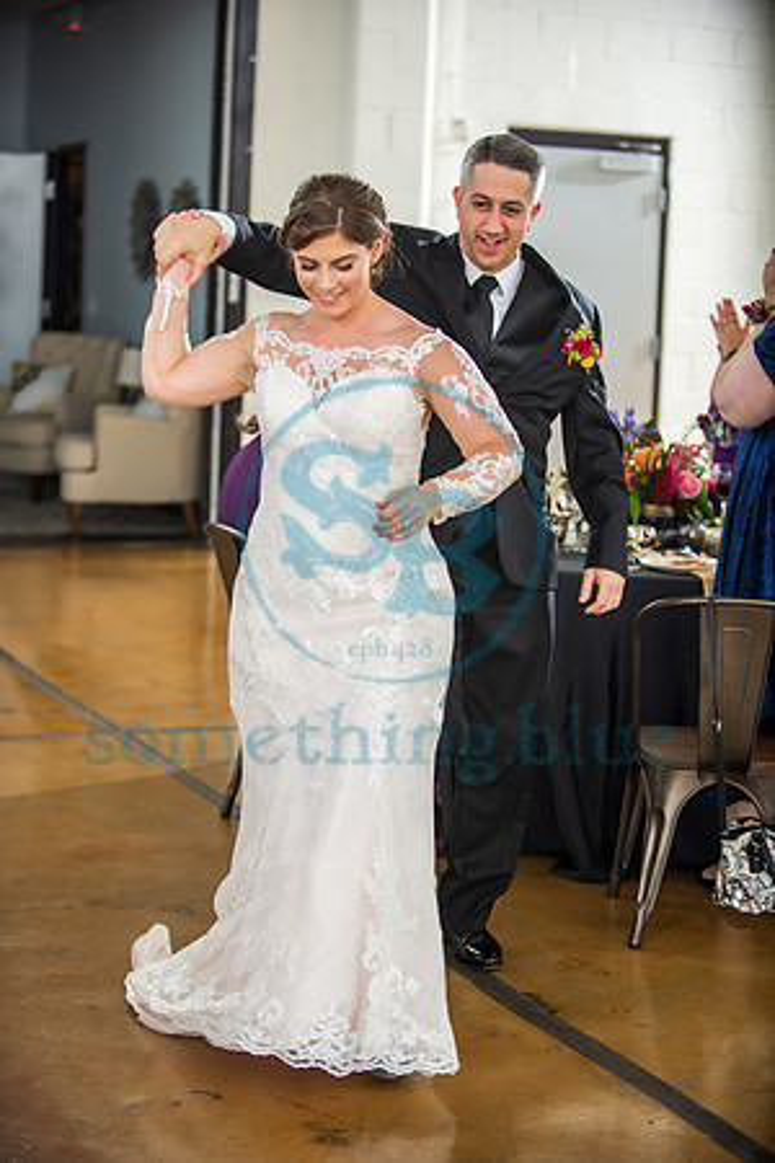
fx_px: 2260
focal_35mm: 70
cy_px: 582
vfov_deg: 28.8
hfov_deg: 19.5
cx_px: 388
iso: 200
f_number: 2.8
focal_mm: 70
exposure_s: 1/250
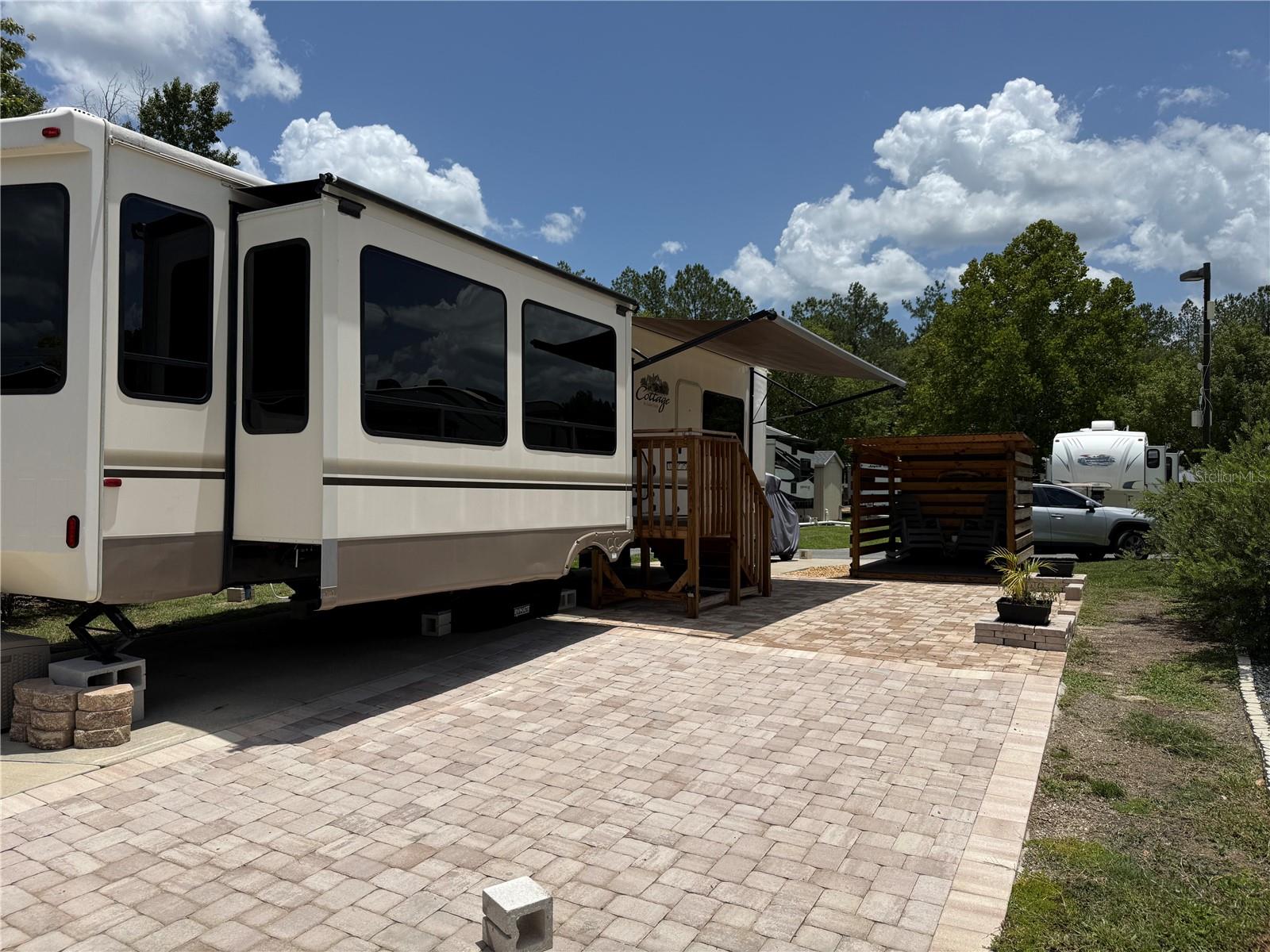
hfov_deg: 71.6
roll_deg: -0.4
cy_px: 476
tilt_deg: +1.3
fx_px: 881
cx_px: 635
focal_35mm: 24
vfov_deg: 56.8
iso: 80
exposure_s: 1/10309
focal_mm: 6.76
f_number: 1.78
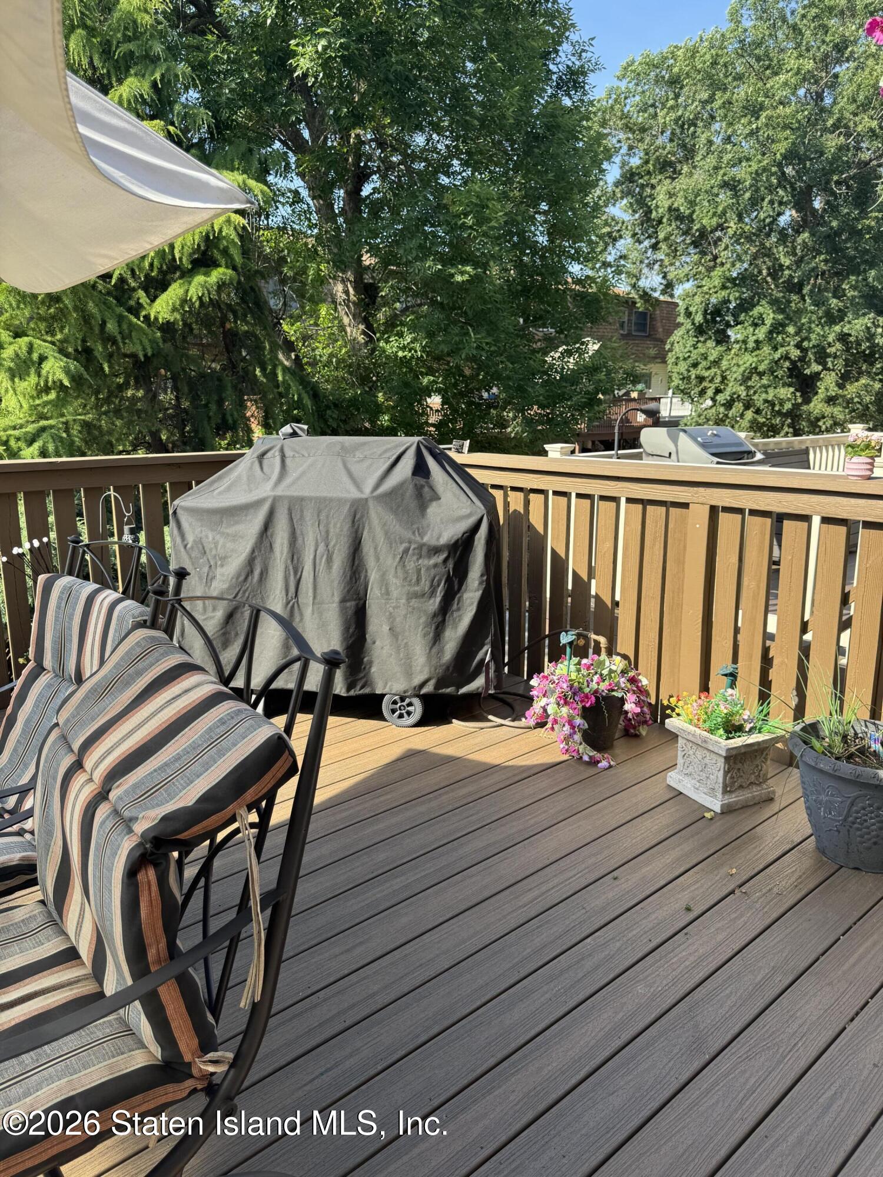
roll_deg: +0.7
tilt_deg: -13.5
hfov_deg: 56.8
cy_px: 588
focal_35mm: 24
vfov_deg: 71.6
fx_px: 816
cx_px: 442
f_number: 1.78
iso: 80
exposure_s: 1/782
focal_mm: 6.76
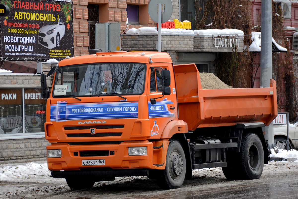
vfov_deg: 7.0
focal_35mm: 195
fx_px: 1614
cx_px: 149
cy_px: 100
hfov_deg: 10.5
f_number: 5.6
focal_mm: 130
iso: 800
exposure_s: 1/800
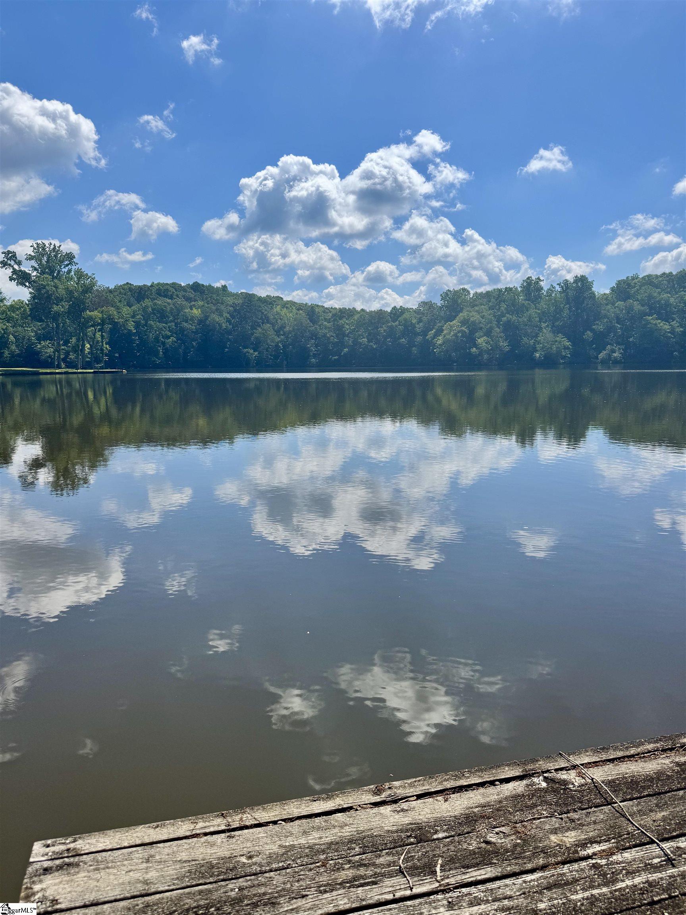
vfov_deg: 71.6
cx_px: 343
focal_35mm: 24
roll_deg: +1.9
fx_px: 634
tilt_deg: -8.8
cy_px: 458
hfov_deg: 56.8
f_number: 1.78
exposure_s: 1/9009
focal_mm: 6.76
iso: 80
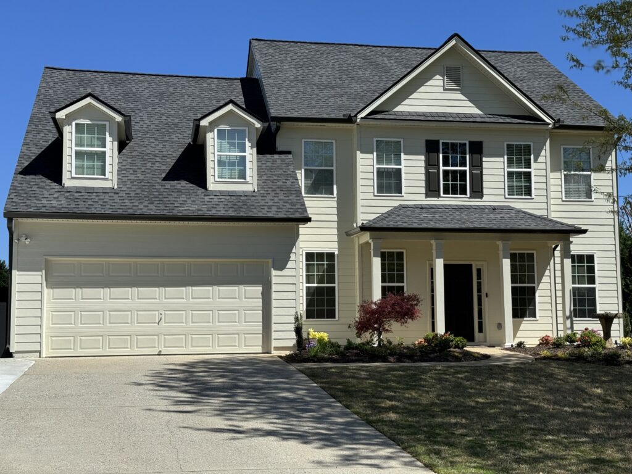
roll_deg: +0.3
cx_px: 316
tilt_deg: +5.5
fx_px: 876
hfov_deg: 39.7
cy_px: 237
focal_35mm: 48
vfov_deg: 30.3
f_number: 1.78
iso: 64
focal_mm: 6.86
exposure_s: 1/4310
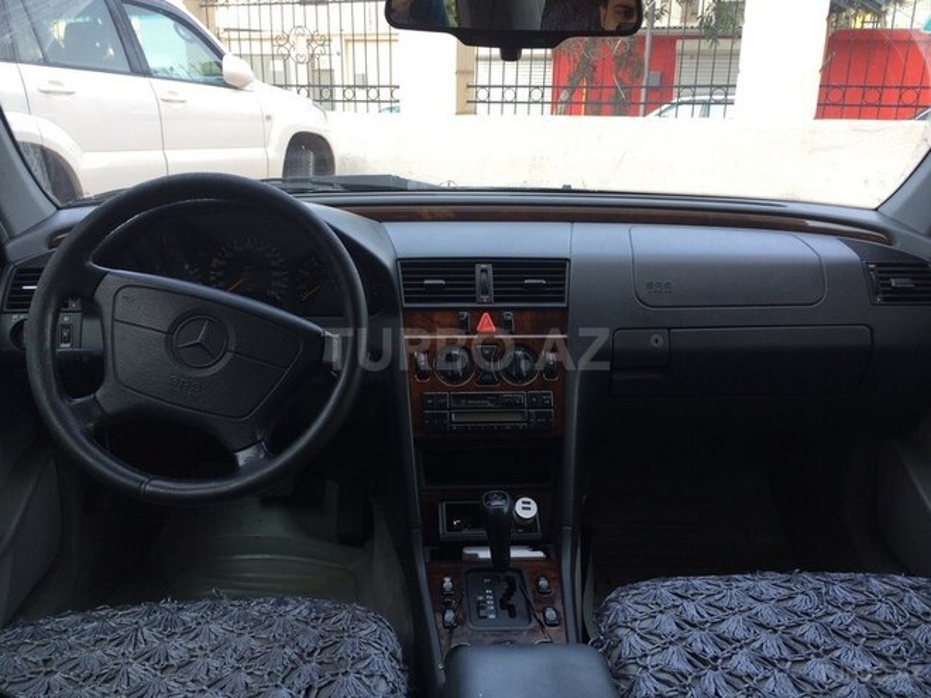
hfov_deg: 61.7
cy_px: 349
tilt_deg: -19.0
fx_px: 780
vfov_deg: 48.2
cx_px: 466
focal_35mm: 29
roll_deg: -0.1
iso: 32
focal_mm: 4.15
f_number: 2.2
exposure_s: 1/121
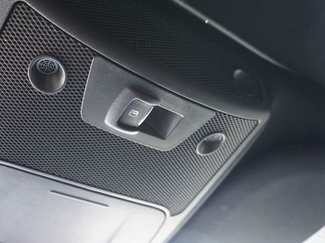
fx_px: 300
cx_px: 111
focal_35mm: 32
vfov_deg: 44.1
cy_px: 122
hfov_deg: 55.8
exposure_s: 1/60
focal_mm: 16
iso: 2500
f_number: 3.5
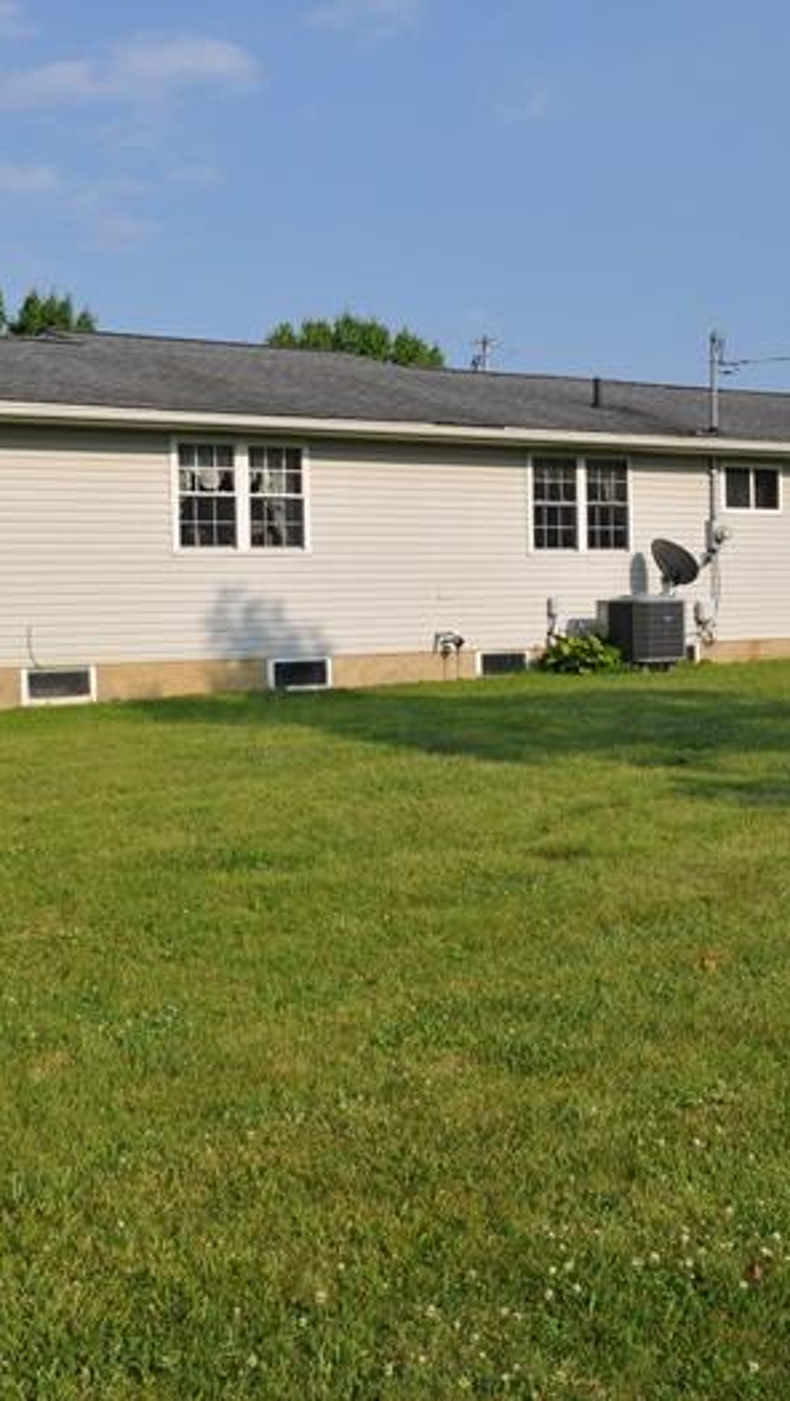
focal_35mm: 43
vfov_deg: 47.3
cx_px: 206
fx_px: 1599
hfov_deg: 27.4
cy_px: 706
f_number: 10
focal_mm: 18
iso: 200
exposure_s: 1/400
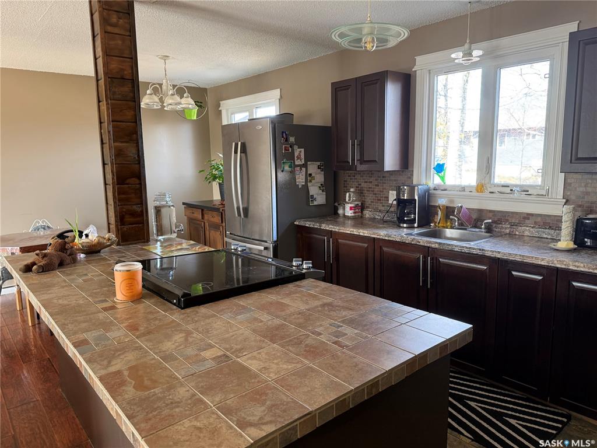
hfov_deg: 71.6
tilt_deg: -6.8
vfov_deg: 56.8
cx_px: 298
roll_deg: -0.8
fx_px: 414
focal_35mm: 24
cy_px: 224
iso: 200
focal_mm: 6.76
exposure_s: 1/74
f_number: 1.78
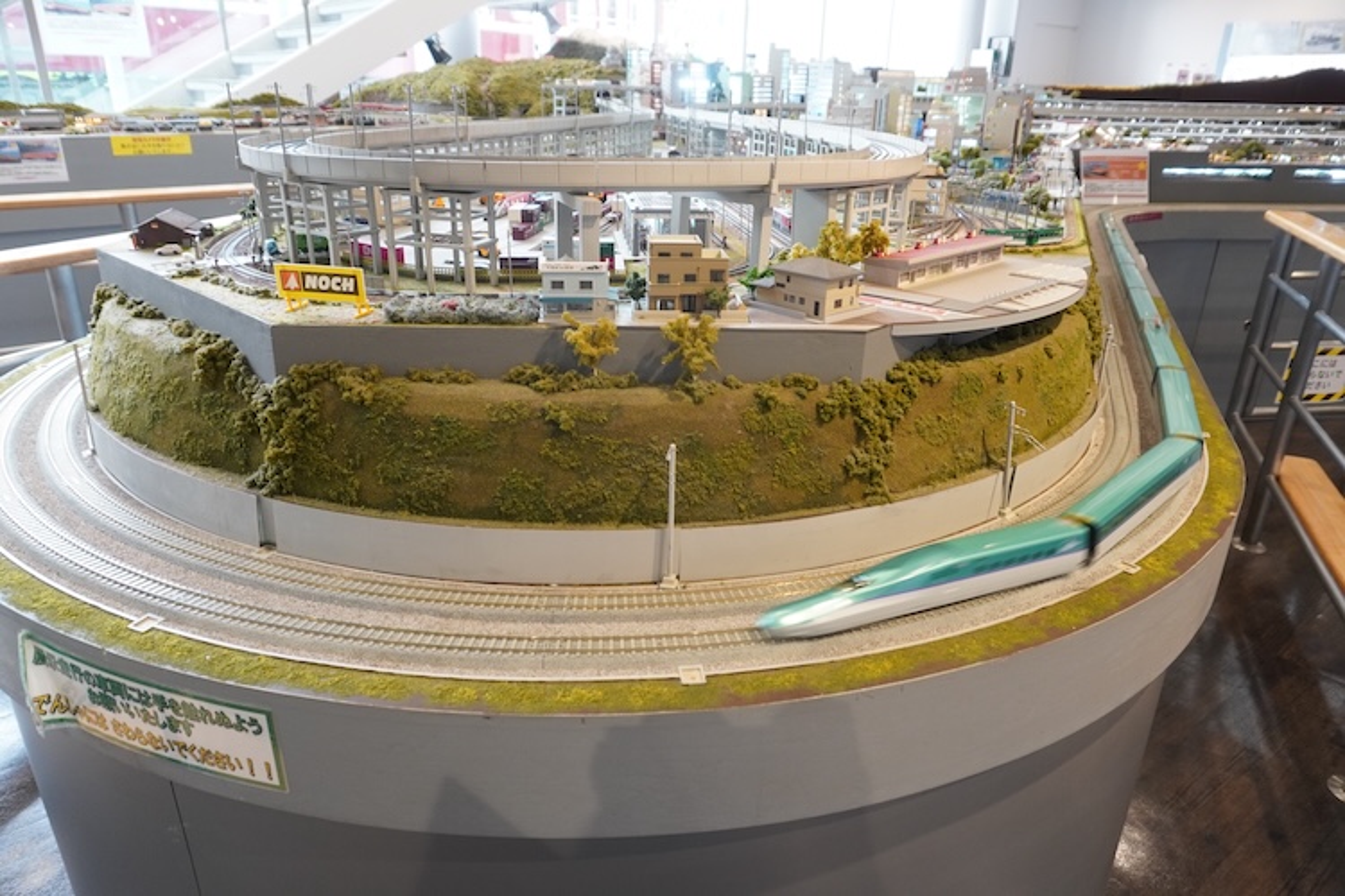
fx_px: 897
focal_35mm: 24
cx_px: 672
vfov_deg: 53.1
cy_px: 448
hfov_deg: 73.7
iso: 1000
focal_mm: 16
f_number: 5.6
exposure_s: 1/30
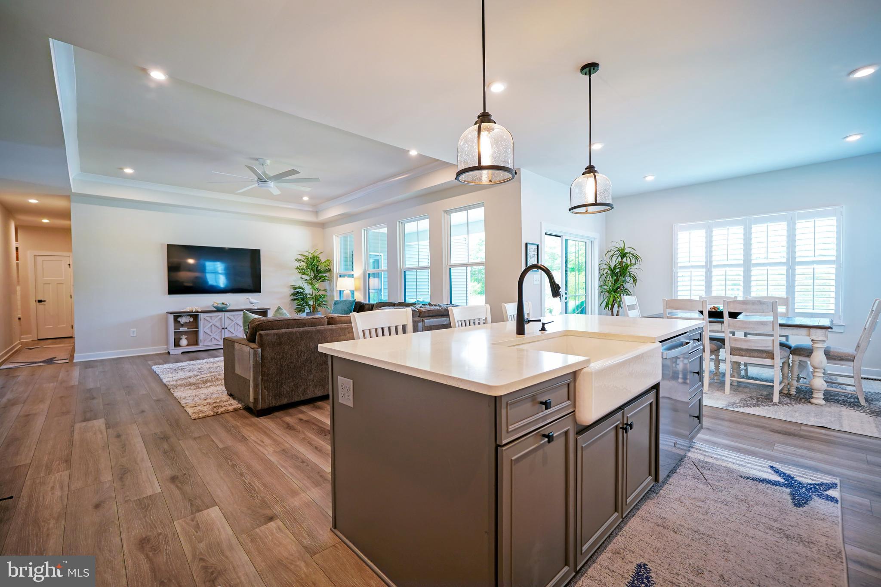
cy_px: 294
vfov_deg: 77.3
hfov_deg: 100.4
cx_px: 440
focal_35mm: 15
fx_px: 367
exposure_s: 1/30
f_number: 2.8
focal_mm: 10
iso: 160
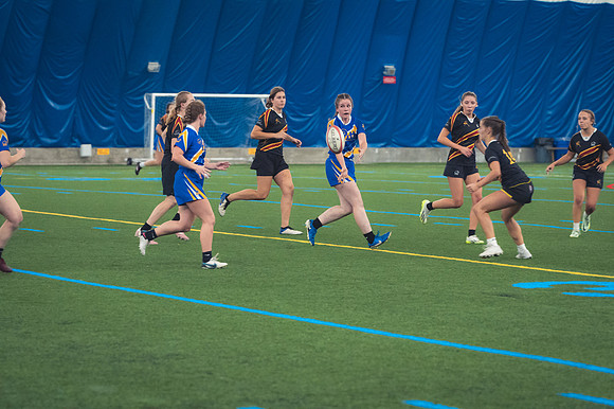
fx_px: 2608
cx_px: 307
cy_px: 204
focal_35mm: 153
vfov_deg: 9.0
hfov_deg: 13.4
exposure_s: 1/320
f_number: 2.8
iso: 3600
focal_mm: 102
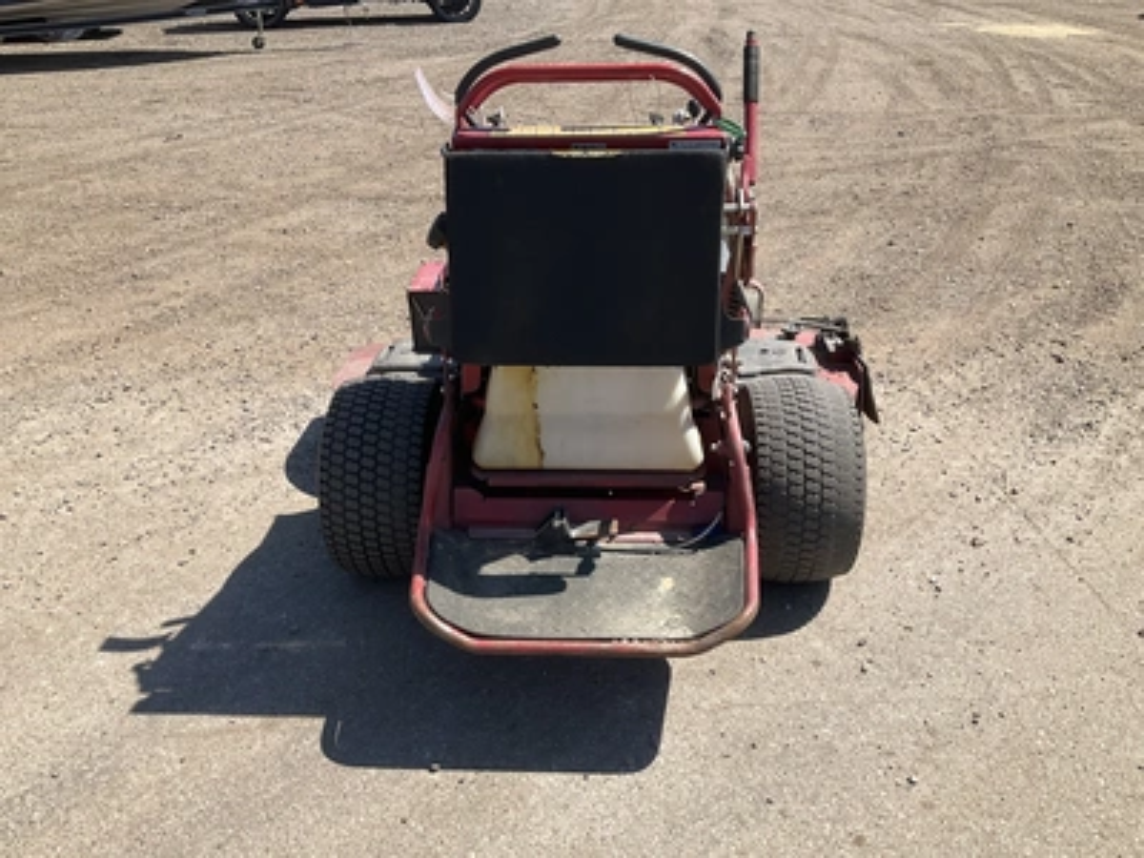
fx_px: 958
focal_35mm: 29
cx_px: 572
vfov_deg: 48.2
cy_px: 429
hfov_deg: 61.7
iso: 25
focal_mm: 3
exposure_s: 1/1279
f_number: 1.8
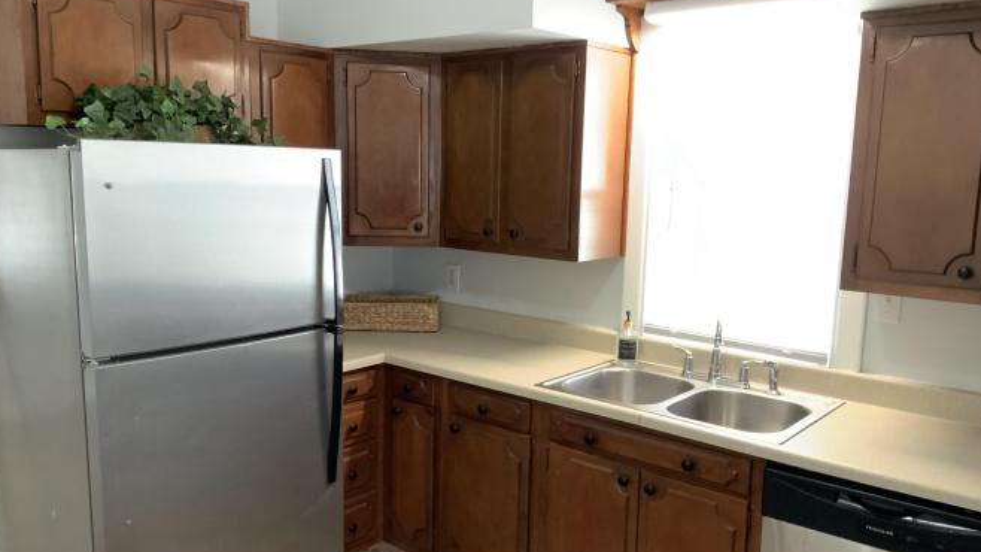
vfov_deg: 36.6
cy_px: 303
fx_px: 832
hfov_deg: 61.0
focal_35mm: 32
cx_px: 487
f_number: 1.8
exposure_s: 1/30
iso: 250
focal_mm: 3
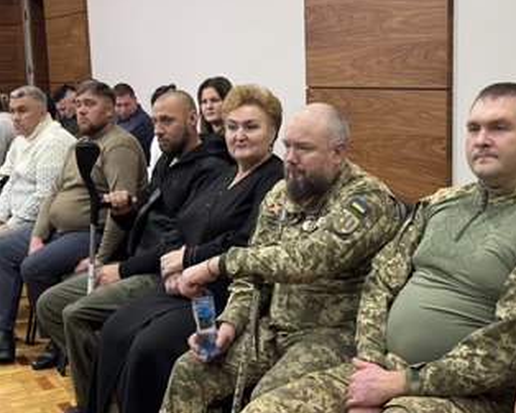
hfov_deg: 40.0
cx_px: 327
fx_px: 702
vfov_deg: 32.7
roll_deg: +0.9
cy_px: 214
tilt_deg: -9.4
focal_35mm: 46
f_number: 1.78
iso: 250
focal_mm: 6.76
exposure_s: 1/40
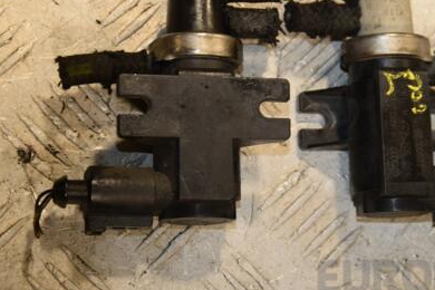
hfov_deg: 15.3
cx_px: 297
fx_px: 1619
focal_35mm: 134
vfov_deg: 10.2
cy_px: 128
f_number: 6.3
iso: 800
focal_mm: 58
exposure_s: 1/200
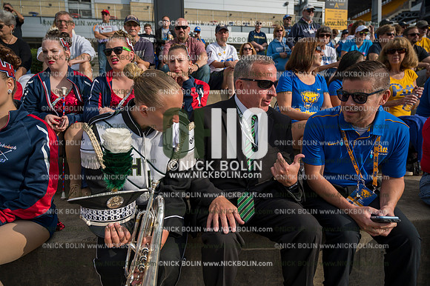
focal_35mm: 24
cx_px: 215
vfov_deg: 53.1
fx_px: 286
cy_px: 143
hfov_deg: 73.8
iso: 200
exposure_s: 1/4000
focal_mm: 24
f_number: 4
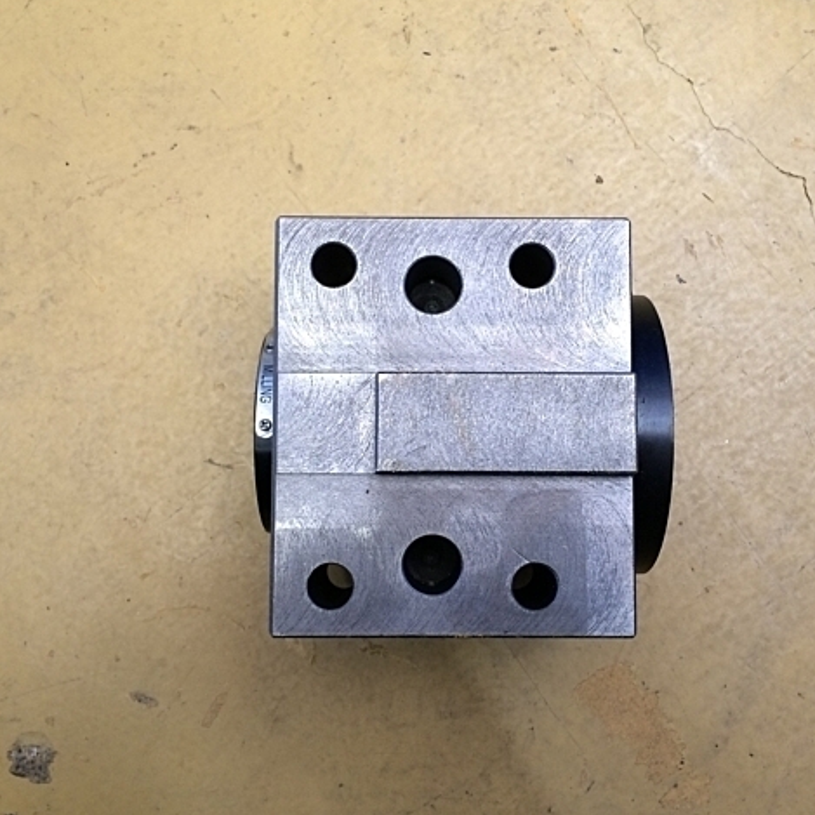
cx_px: 431
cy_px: 408
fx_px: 932
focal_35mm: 35
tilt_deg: -85.1
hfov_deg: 47.2
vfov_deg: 47.2
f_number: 2.2
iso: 80
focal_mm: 4.15
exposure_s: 1/30
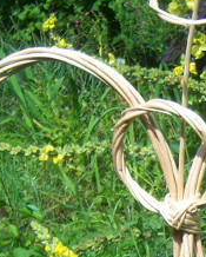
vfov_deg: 11.5
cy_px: 387
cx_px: 364
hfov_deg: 9.2
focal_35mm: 161
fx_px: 1224
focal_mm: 7.5
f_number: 2.8
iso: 80
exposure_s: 1/1000
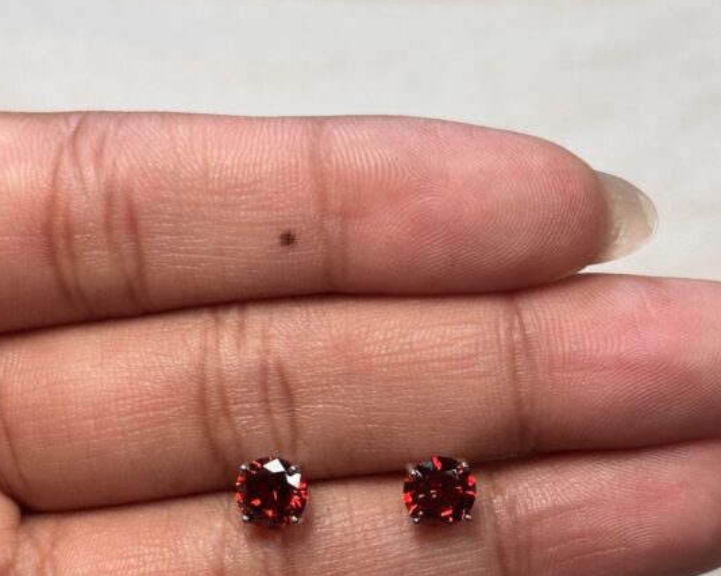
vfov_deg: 19.8
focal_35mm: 76
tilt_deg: -63.0
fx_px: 1621
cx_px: 371
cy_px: 503
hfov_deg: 25.1
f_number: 1.6
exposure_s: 1/160
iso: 32
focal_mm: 5.96
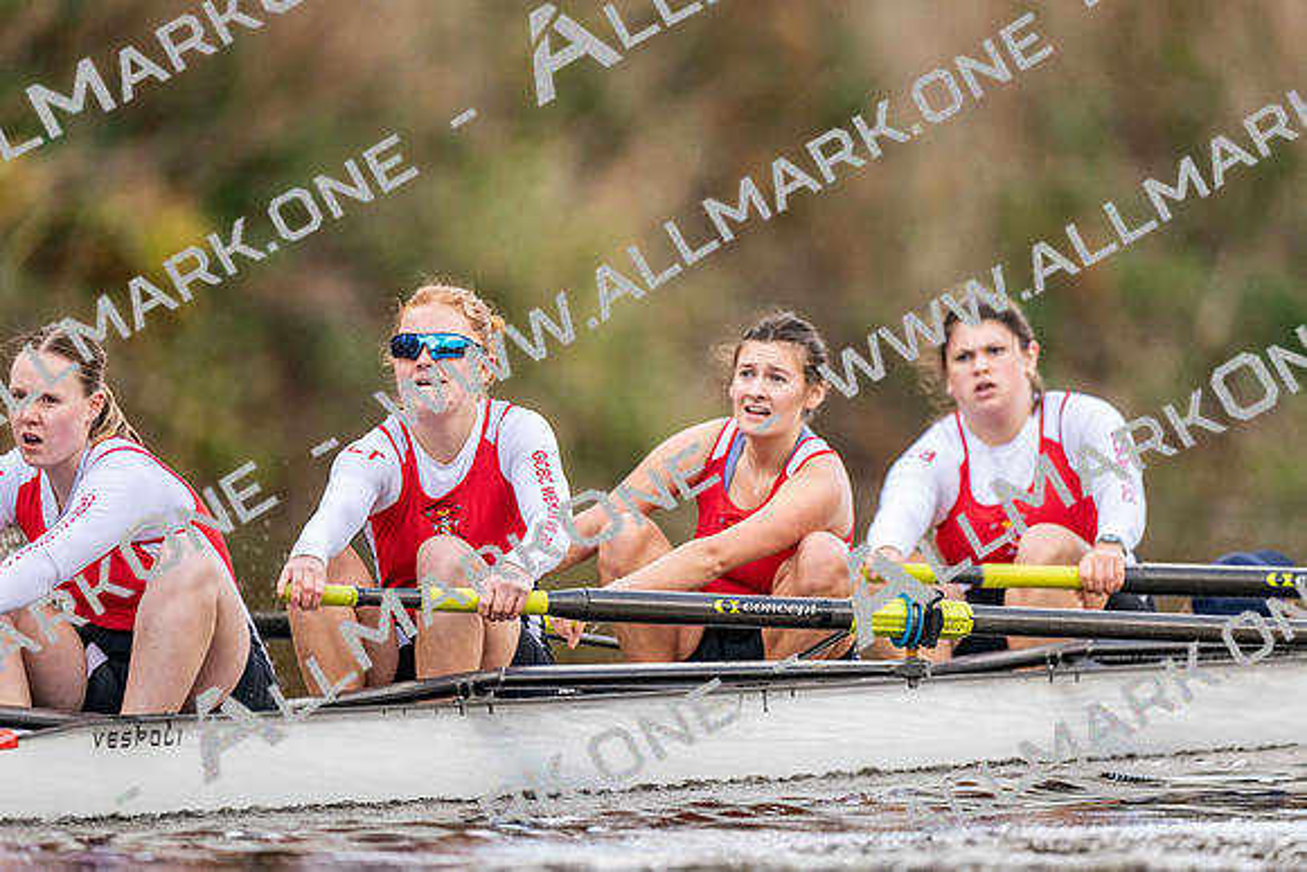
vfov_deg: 2.3
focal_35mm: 600
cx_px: 654
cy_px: 436
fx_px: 21787
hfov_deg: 3.4
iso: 2500
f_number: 4
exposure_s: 1/2500
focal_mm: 600
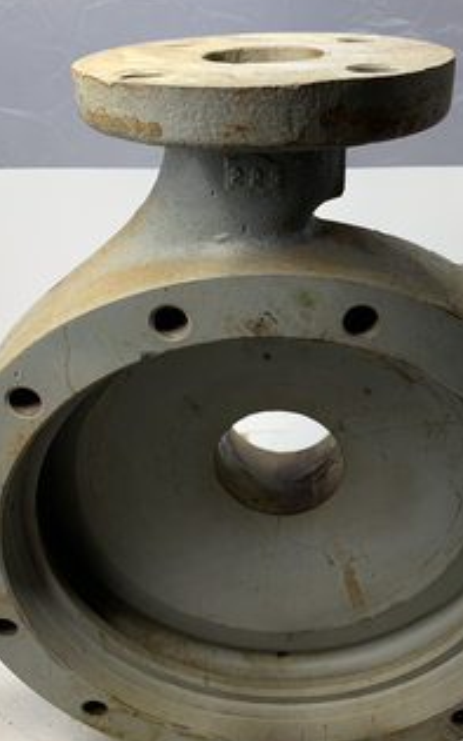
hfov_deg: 36.2
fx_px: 706
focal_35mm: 35
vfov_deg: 55.3
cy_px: 367
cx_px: 273
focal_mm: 4.25
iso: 64
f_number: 1.8
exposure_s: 1/121
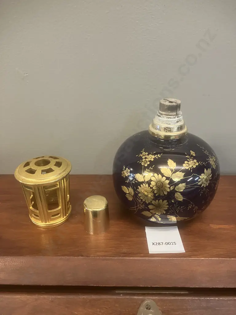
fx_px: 255
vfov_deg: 63.4
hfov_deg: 49.7
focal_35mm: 28
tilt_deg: -27.1
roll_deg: +0.0
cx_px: 118
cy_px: 158
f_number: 1.8
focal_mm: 3.99
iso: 250
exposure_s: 1/50
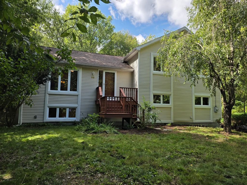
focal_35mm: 23
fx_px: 164
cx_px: 124
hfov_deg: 73.9
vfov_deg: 58.9
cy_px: 92
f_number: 1.7
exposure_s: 1/2790
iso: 80
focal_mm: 6.3
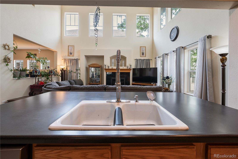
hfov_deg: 104.3
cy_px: 80
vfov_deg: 81.2
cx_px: 119
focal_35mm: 14
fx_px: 93
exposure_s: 1/5
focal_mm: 14
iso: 250
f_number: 9
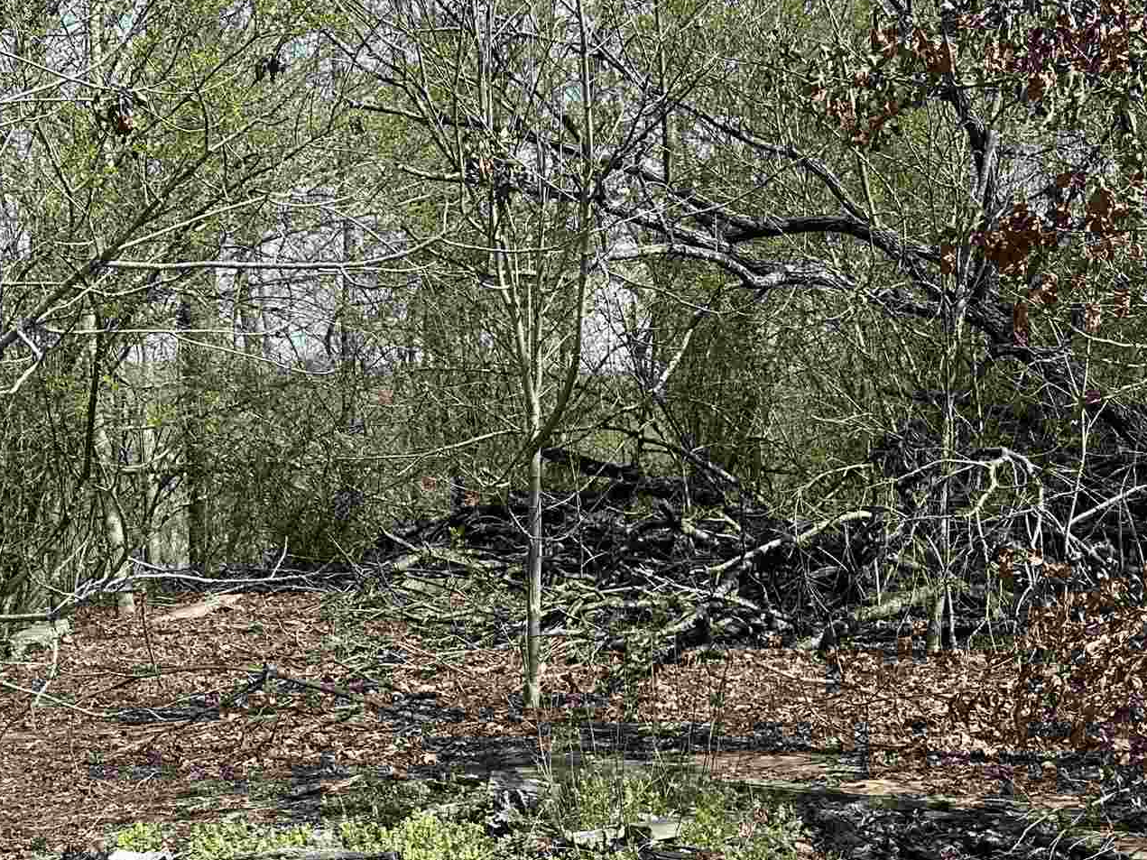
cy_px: 707
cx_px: 956
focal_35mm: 58
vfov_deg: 24.8
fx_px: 1922
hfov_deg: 32.1
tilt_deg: -9.7
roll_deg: +0.3
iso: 80
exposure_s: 1/2809
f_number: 1.78
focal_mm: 6.86
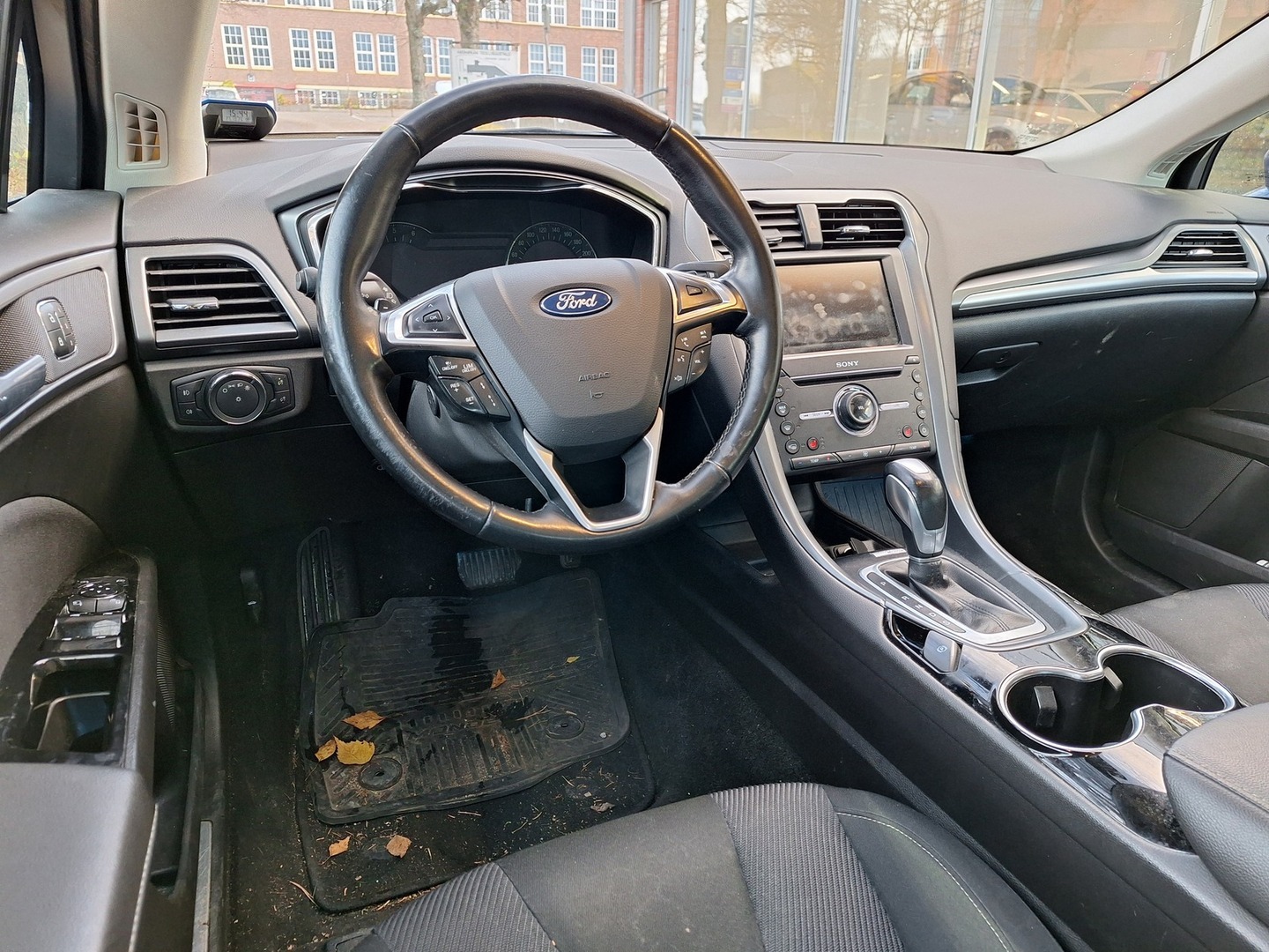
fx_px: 843
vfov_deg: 58.9
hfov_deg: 73.9
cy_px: 476
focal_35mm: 23
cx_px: 634
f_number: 1.8
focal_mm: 5.54
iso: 250
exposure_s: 1/33
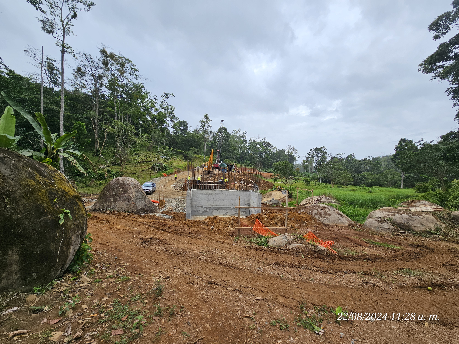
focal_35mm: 13
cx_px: 230
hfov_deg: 106.2
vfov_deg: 89.9
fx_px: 172
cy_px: 172
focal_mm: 2.2
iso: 50
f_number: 2.2
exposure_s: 1/1533
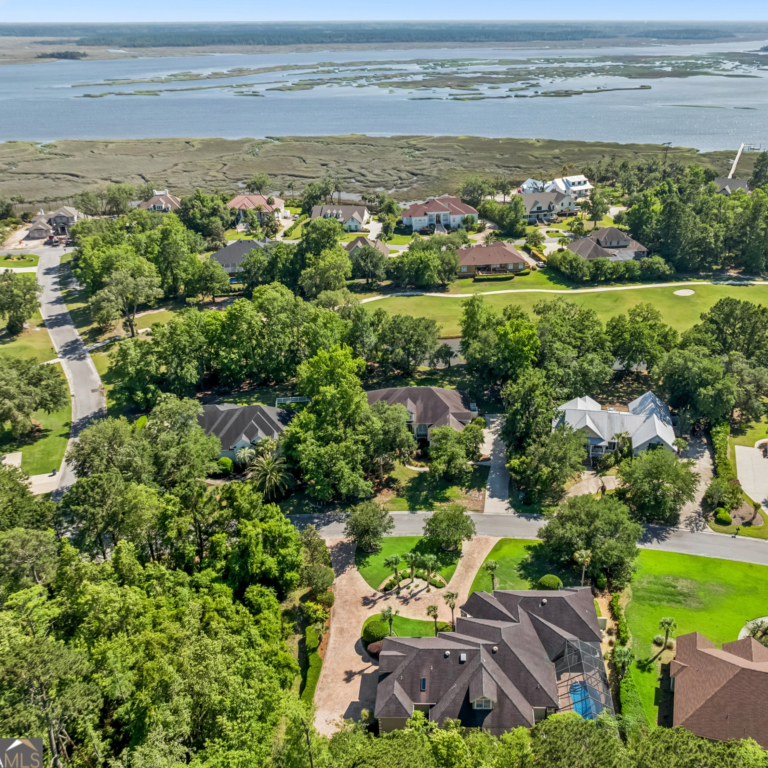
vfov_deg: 55.6
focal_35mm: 29
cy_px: 384
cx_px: 450
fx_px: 728
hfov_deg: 55.3
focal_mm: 12.29
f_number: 2.8
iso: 140
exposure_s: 1/400
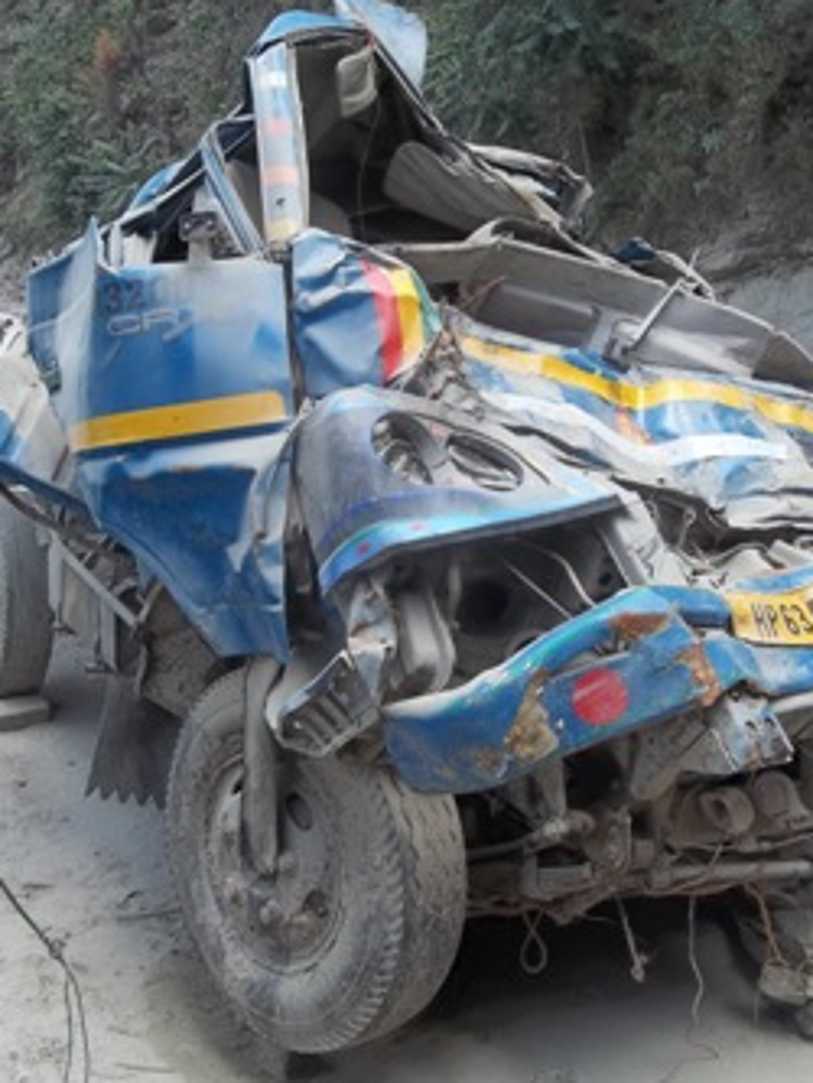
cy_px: 543
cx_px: 400
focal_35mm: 43
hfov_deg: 33.6
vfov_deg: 43.8
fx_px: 1346
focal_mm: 5.7
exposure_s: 1/320
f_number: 2.9
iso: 64
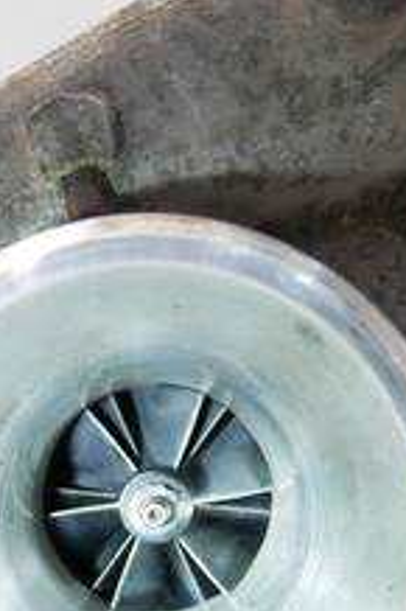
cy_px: 499
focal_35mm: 55
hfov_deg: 24.5
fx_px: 932
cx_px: 168
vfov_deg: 35.0
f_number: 3.5
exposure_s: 1/125
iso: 1000
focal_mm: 12
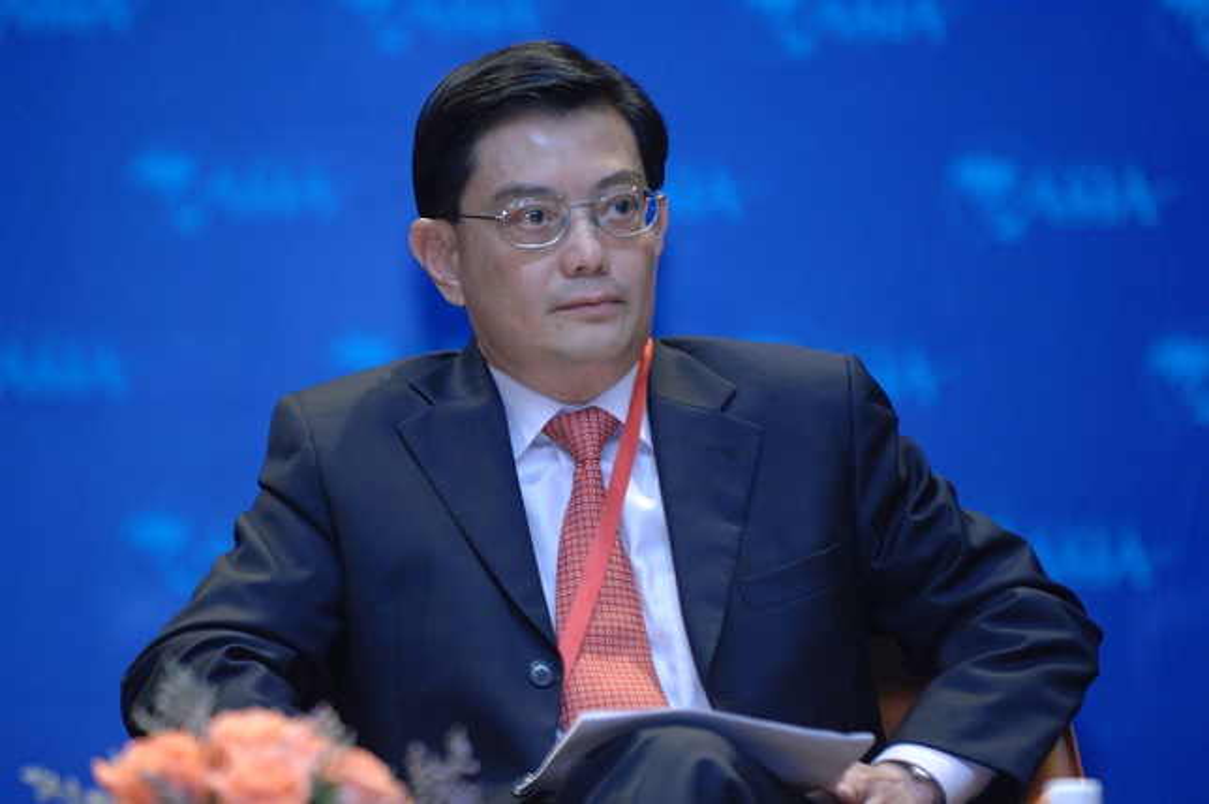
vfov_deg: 4.6
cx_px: 604
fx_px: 10065
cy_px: 402
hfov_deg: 6.9
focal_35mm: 300
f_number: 2.8
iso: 640
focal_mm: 200
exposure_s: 1/100
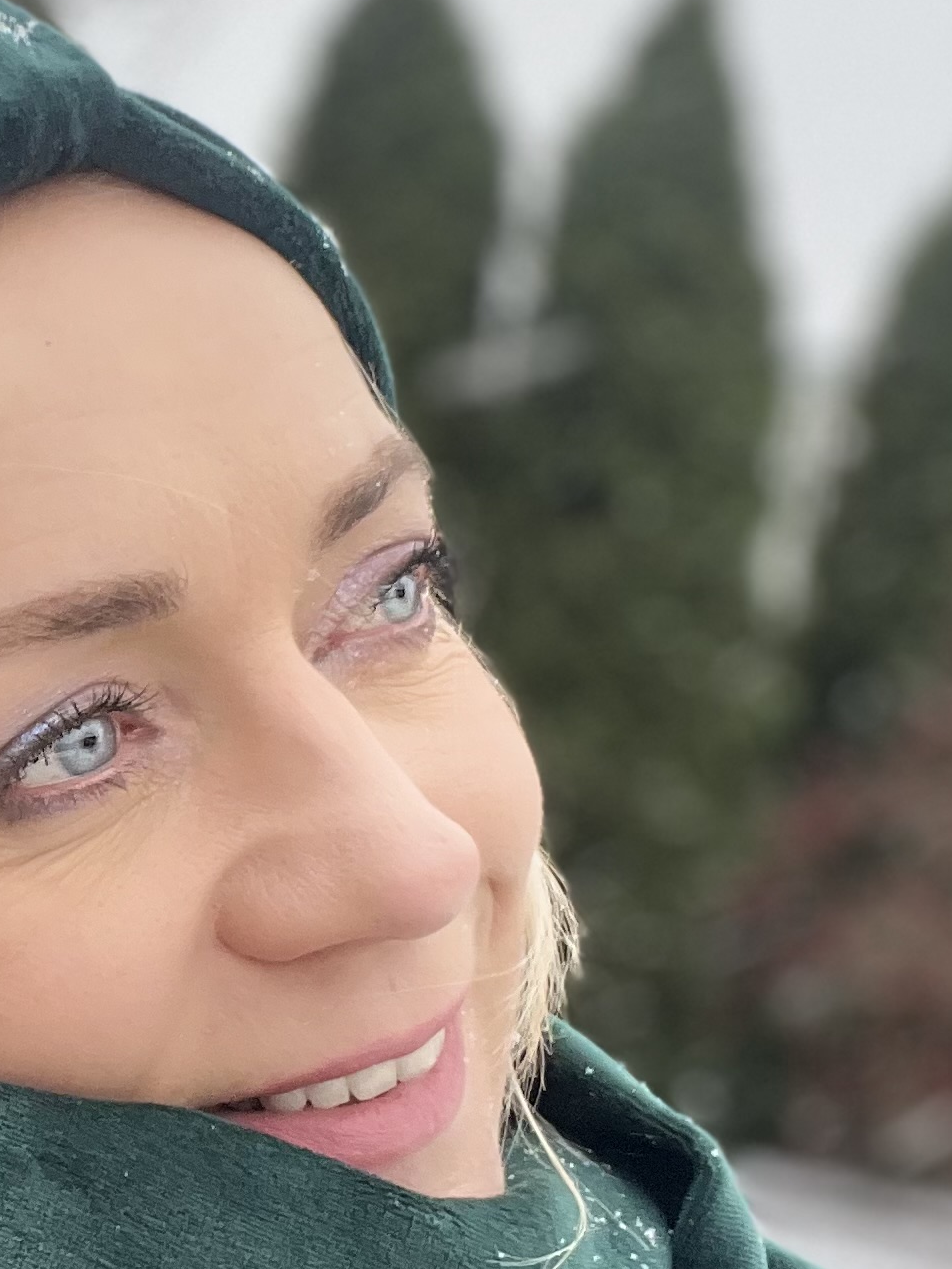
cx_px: -134
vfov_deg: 26.7
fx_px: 2676
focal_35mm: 73
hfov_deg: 19.2
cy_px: 617
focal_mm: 2.71
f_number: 2.2
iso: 100
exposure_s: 1/112
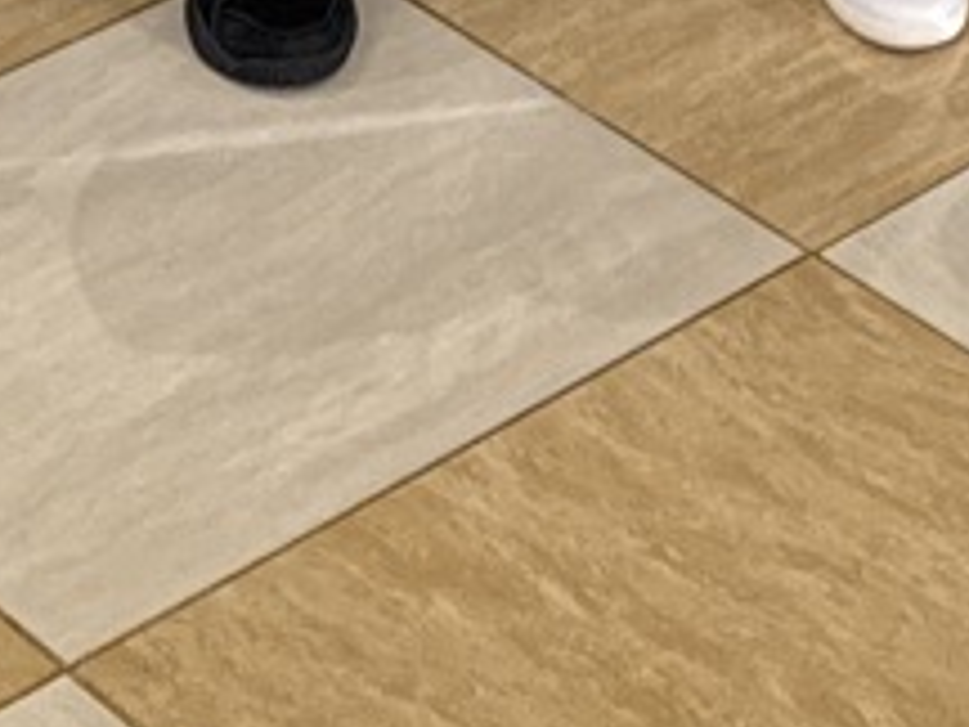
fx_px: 4983
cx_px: 1292
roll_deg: +0.1
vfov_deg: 7.1
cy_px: -1692
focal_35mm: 178
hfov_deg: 10.8
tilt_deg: -12.7
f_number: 1.78
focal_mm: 6.76
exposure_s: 1/50
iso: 100
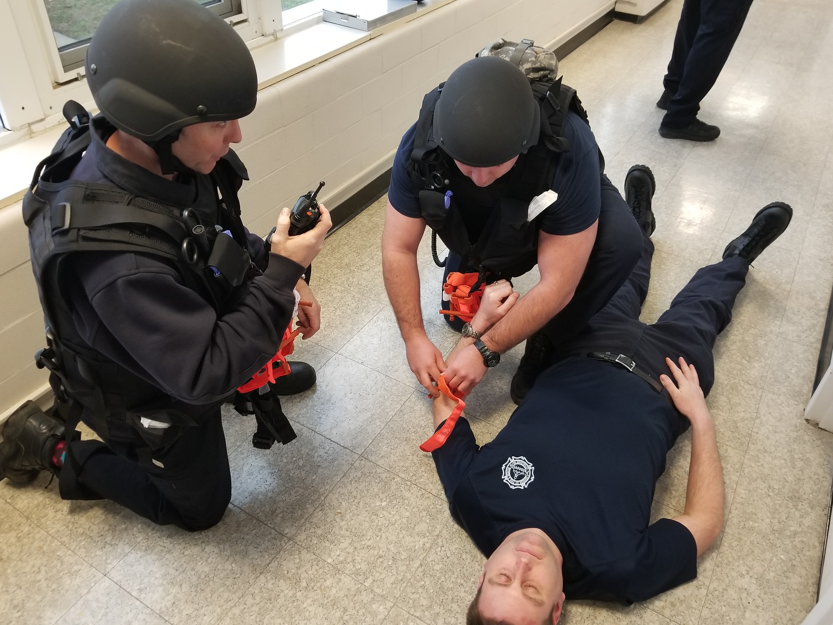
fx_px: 626
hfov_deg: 67.3
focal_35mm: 26
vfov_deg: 53.1
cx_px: 416
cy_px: 312
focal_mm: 4.25
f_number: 1.7
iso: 200
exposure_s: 1/17
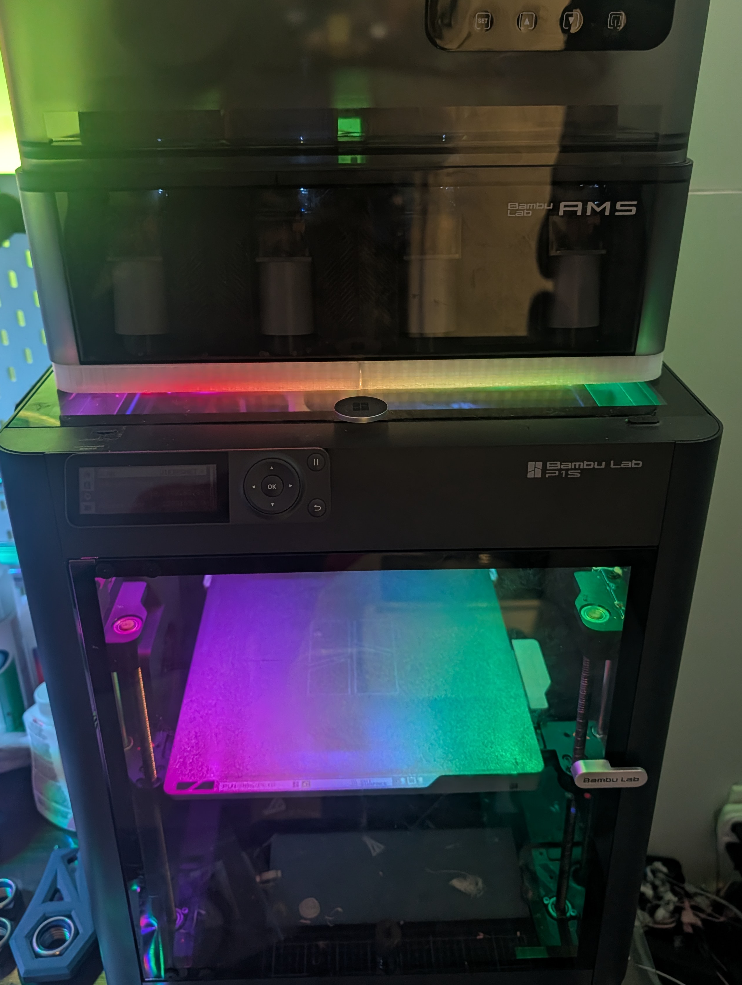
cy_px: 429
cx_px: 362
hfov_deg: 48.3
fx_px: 827
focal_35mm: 29
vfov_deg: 61.4
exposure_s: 1/120
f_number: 1.68
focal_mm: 6.9
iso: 401
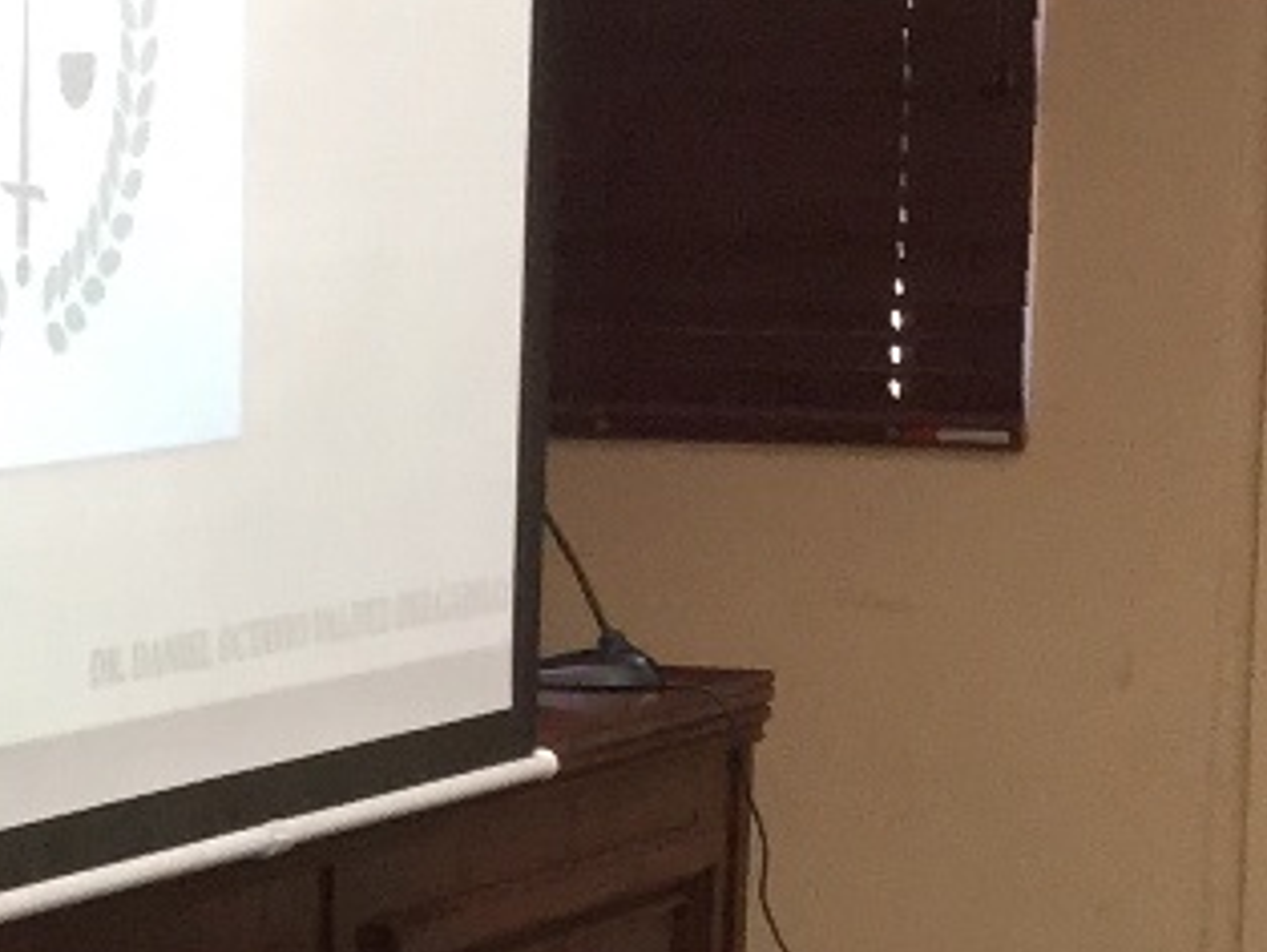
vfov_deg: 9.2
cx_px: -1501
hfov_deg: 10.9
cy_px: 908
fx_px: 5897
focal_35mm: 161
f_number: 2.4
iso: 80
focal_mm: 3.3
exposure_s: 1/30
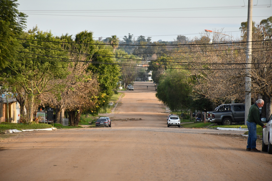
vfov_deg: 6.5
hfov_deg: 9.8
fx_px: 1586
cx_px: 136
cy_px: 90
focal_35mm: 210
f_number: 5.6
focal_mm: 140
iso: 200
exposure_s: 1/320
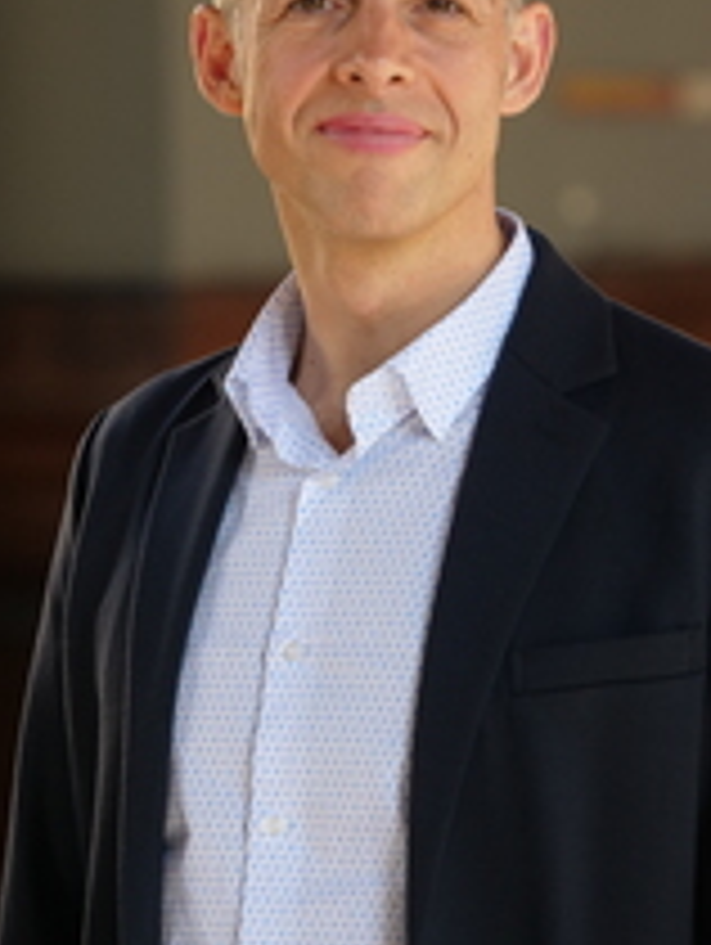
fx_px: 11370
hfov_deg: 3.6
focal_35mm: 416
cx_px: 277
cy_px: 324
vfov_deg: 4.8
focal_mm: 125
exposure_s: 1/320
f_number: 2.8
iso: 640
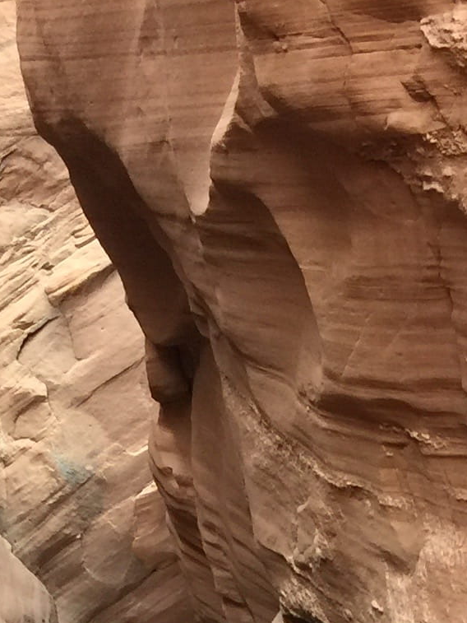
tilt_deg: -21.9
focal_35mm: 125
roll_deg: +0.2
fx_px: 2248
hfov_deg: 11.8
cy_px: 1062
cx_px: 437
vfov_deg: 14.2
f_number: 2.2
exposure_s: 1/30
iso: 32
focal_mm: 4.15
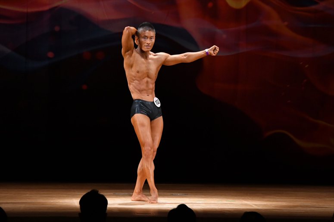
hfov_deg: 9.2
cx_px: 167
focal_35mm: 225
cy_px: 111
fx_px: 2087
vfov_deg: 6.1
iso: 3200
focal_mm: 150
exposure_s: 1/400
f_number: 5.6
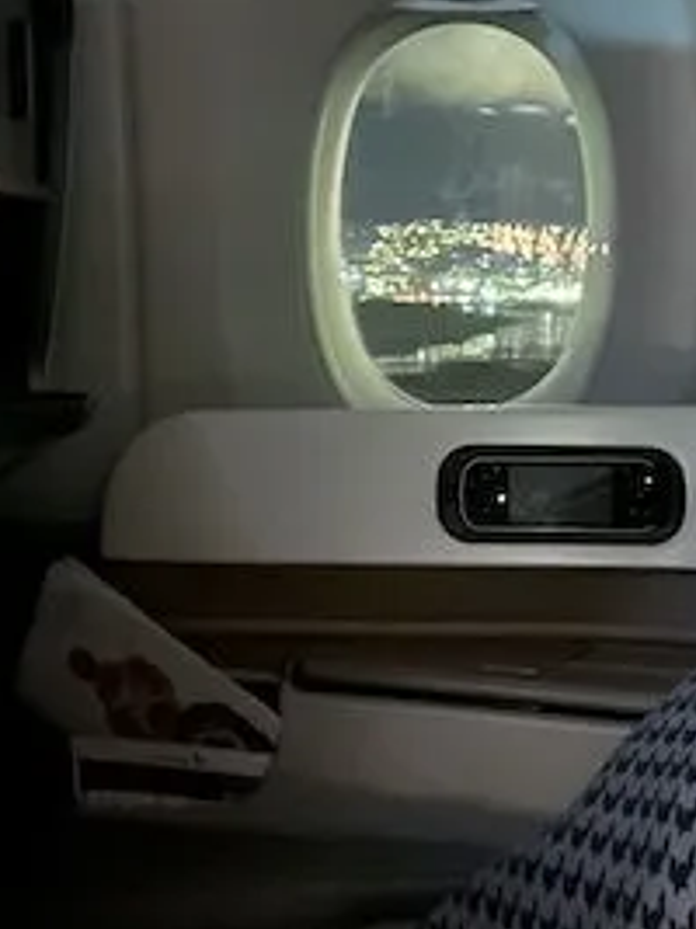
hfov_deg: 20.4
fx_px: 1932
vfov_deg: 26.9
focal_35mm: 72
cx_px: 463
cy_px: 331
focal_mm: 6.86
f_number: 1.78
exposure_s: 1/5
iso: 6400
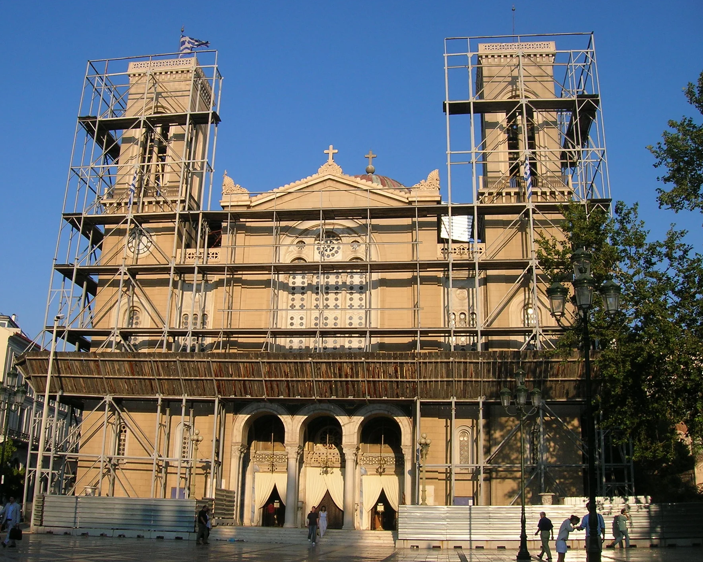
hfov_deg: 50.3
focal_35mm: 36
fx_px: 749
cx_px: 337
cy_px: 285
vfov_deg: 41.2
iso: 50
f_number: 4.9
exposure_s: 1/426
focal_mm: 5.7
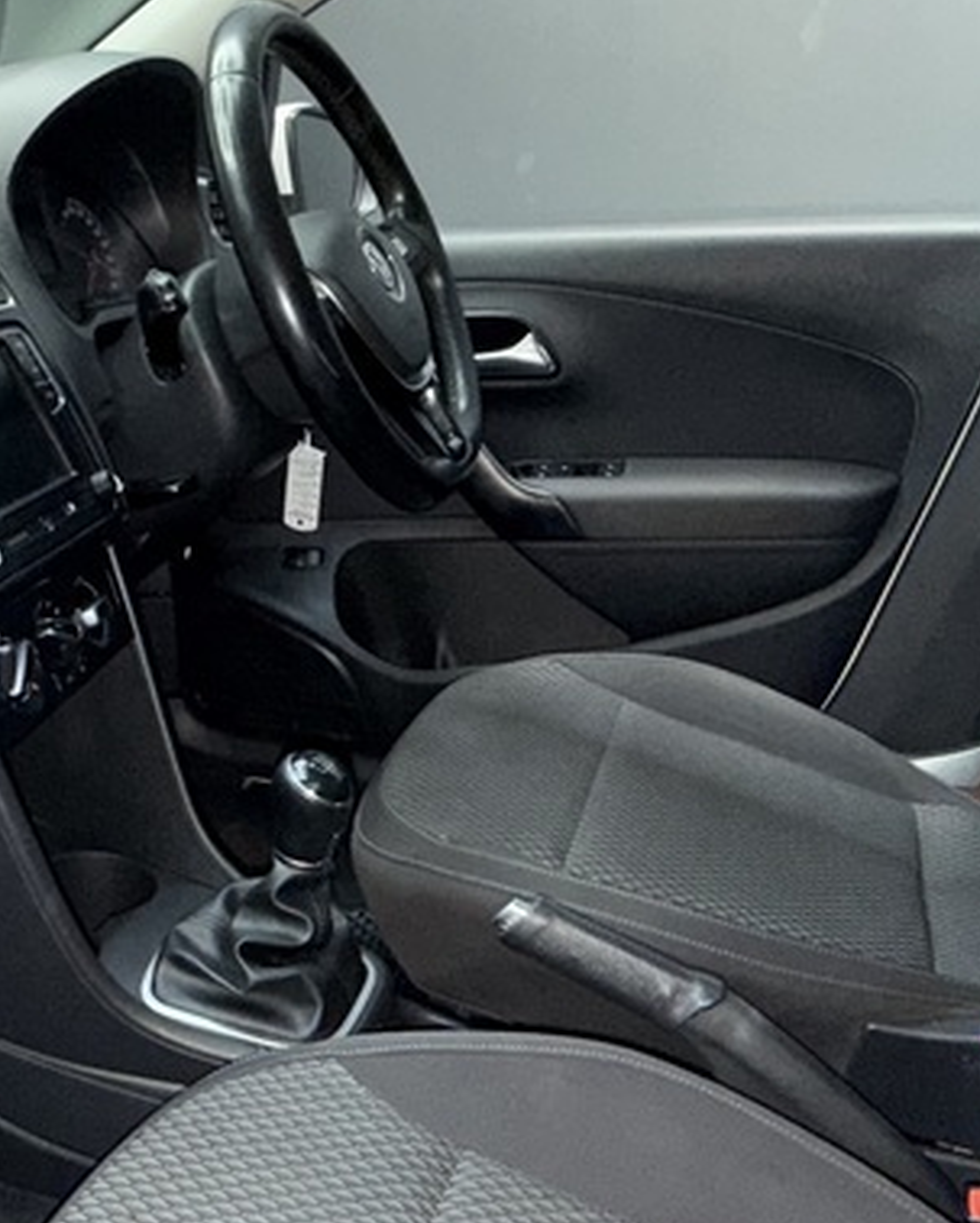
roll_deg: -1.4
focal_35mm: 37
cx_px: 353
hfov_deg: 39.8
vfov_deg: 48.3
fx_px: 1340
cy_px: 802
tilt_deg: -25.8
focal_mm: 2.22
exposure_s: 1/33
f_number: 2.2
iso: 320
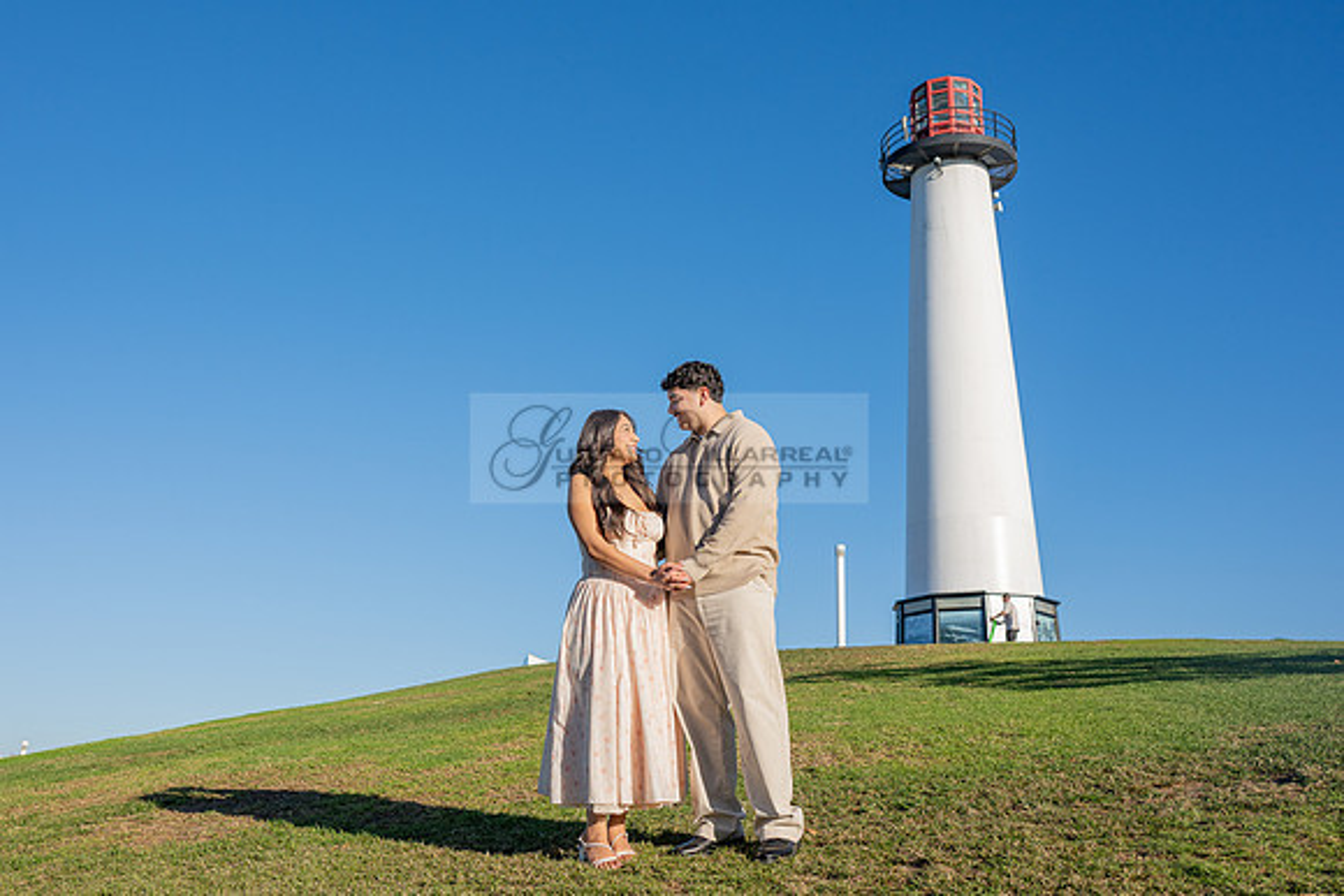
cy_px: 387
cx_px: 619
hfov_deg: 54.5
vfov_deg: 37.9
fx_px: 1302
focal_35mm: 35
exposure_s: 1/2500
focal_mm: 28.5
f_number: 4
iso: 200
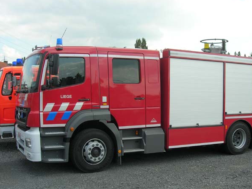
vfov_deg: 31.4
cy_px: 110
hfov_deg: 41.1
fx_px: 335
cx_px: 150
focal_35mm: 46
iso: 64
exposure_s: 1/265
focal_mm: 7.8
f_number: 4.8
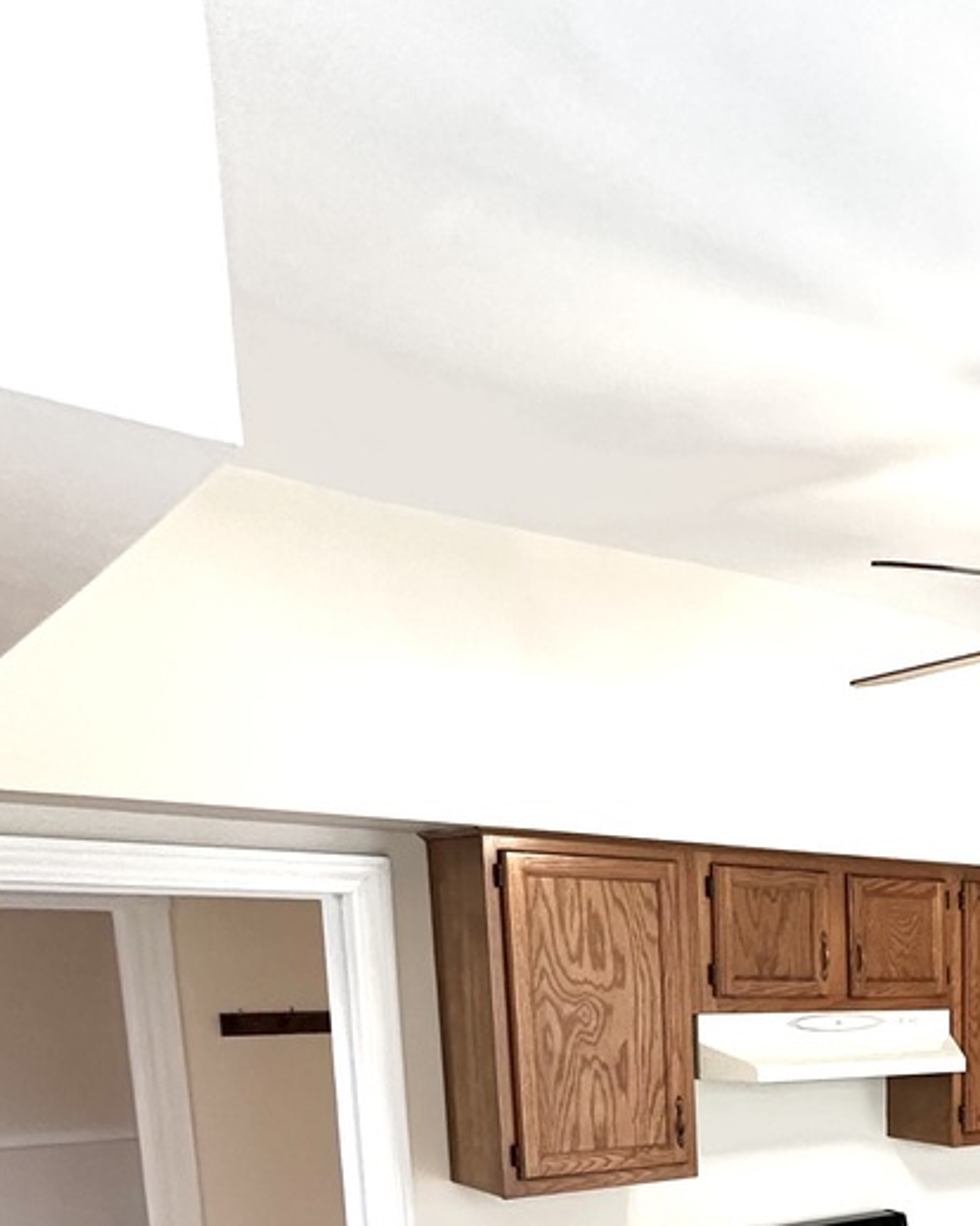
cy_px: 1207
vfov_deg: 42.0
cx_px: 1087
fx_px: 1379
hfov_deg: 33.8
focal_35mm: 38
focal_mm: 2.22
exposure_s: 1/120
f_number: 2.2
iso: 250
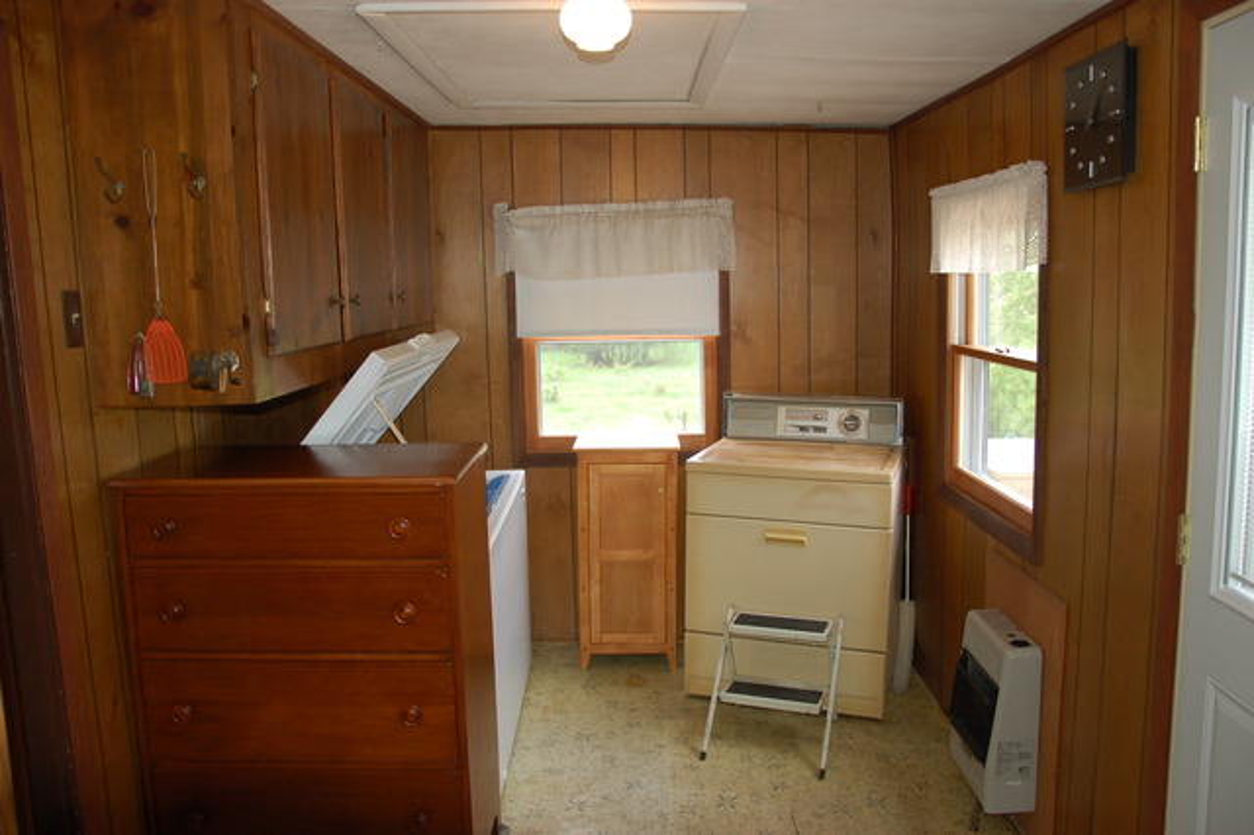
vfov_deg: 47.9
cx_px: 627
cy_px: 418
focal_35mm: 27
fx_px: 940
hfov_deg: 67.4
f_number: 3.5
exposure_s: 1/160
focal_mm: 18
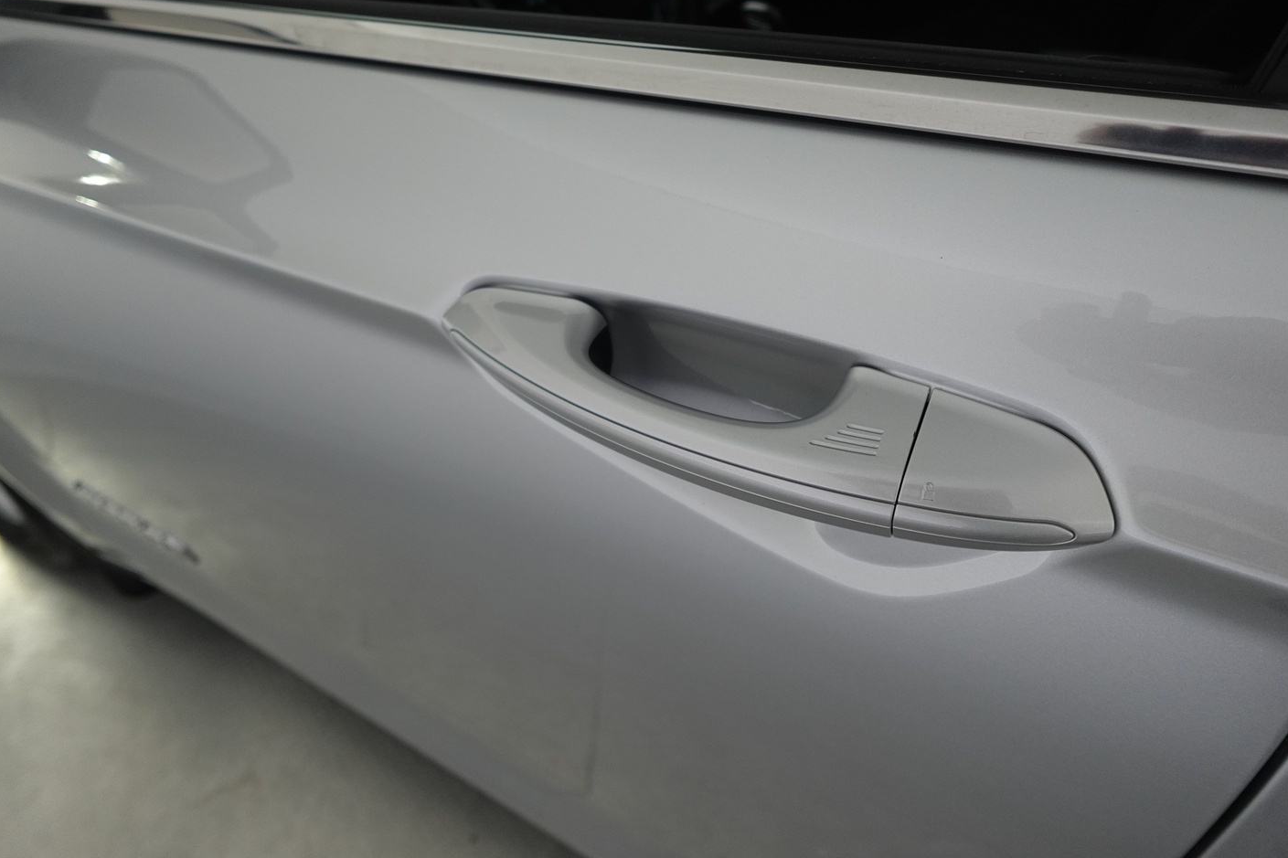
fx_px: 823
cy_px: 379
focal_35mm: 23
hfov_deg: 76.0
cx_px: 677
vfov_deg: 55.0
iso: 250
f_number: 2
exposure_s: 1/80
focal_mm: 7.6
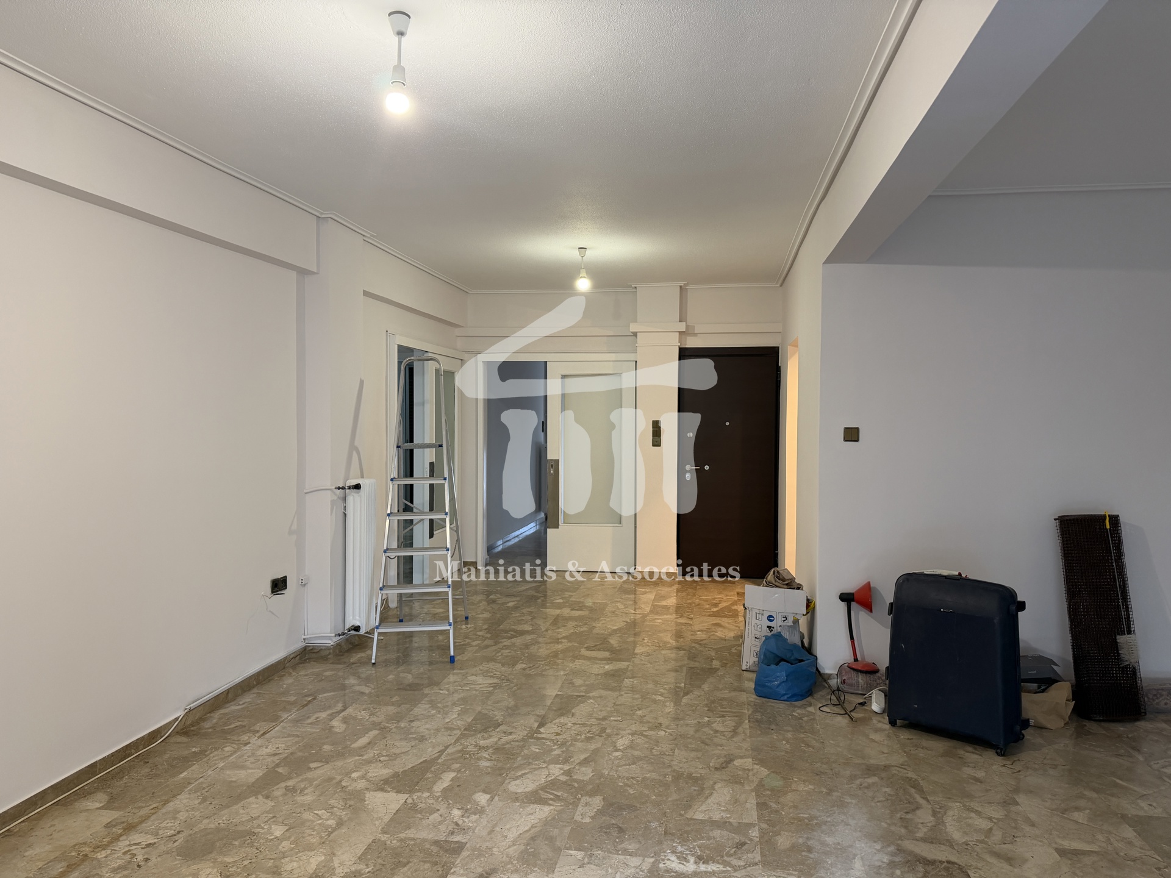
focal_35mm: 24
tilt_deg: -1.8
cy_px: 439
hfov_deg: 71.6
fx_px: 812
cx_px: 586
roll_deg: -0.7
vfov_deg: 56.8
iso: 160
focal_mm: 6.76
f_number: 1.78
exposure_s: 1/50
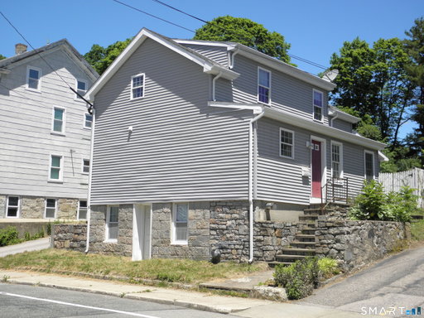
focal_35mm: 44
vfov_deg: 32.9
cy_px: 159
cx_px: 212
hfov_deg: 42.9
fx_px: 539
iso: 100
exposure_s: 1/640
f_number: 3.9
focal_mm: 7.9
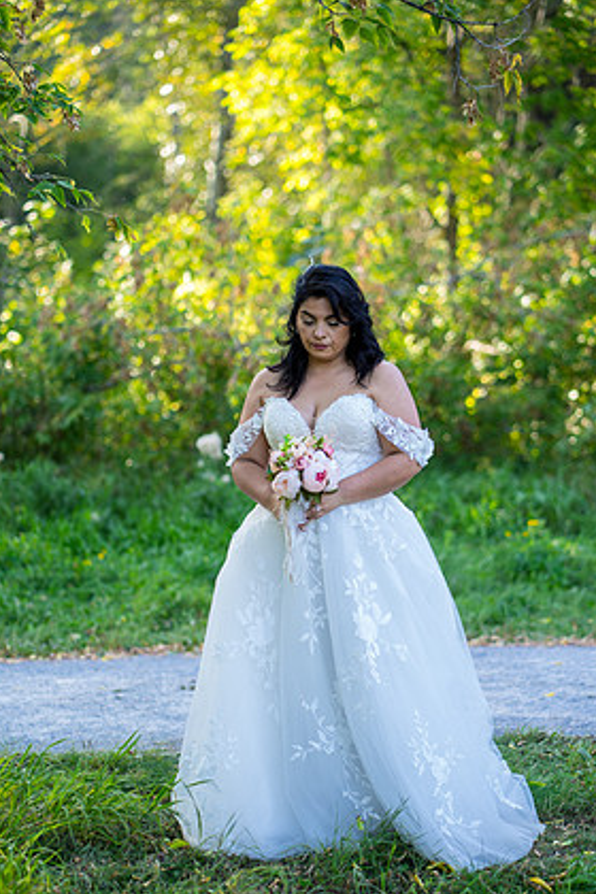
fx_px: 2260
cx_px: 304
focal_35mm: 91
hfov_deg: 15.0
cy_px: 470
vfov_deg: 22.4
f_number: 2.2
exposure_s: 1/400
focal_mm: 85
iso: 250
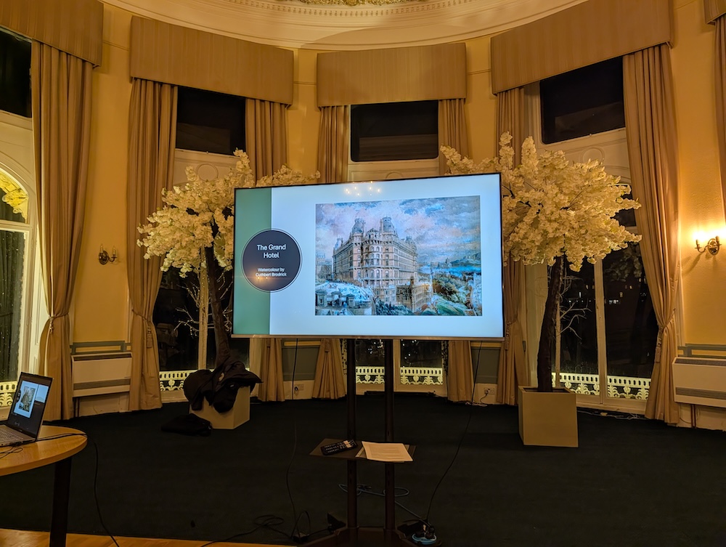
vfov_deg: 56.9
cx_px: 363
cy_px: 274
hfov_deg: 71.5
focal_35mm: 24
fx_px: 504
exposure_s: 1/301
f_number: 1.68
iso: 402
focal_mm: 6.9
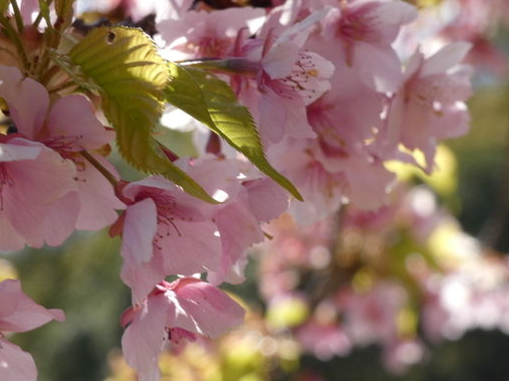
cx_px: 259
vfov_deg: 6.5
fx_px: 3337
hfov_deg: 8.7
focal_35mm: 227
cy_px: 236
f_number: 5.4
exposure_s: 1/200
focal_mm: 29.5
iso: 80
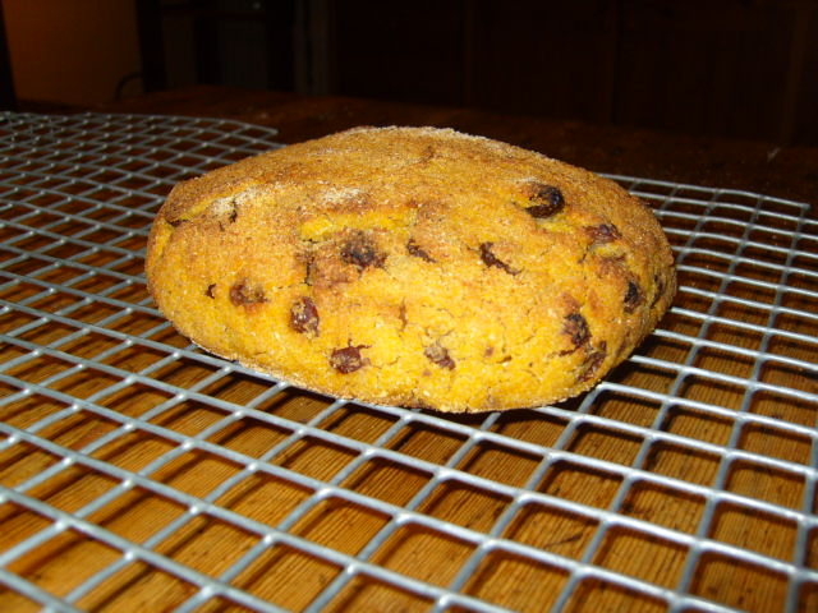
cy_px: 306
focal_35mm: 35
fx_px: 827
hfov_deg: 52.6
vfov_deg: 40.7
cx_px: 409
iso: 100
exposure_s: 1/30
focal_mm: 7.4
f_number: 2.8
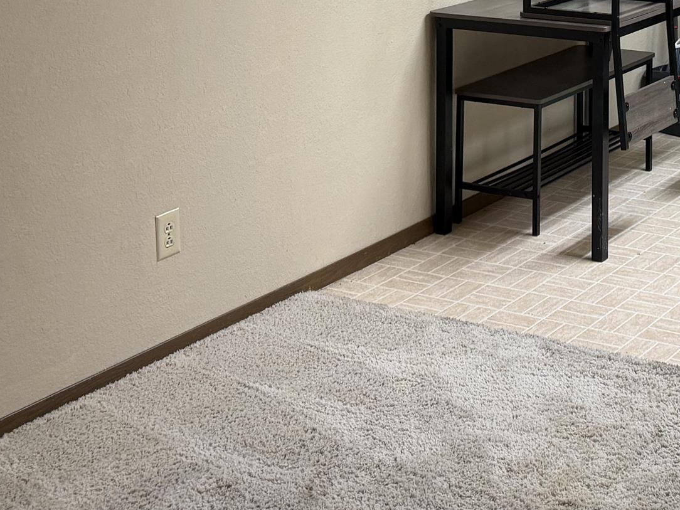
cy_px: -185
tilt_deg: -2.4
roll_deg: -0.2
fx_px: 1336
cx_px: 718
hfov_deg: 26.6
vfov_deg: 19.6
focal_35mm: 68
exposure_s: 1/60
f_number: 1.78
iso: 160
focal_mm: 6.76
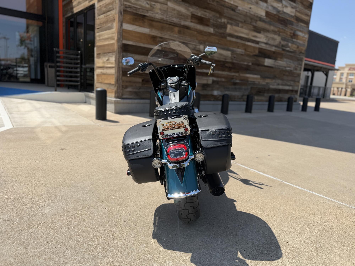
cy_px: 133
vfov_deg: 56.8
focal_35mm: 24
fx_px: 246
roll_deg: -4.0
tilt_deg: -10.5
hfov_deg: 71.6
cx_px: 178
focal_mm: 6.76
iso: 80
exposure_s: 1/4673
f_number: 1.78
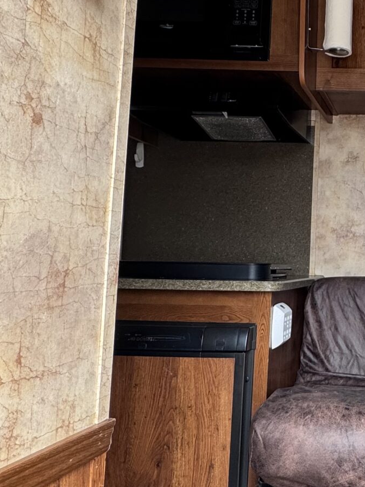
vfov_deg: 46.7
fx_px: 562
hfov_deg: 30.7
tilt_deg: +3.2
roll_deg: +1.4
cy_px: 218
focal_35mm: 40
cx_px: 433
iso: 125
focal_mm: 2.22
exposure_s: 1/99
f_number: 2.2
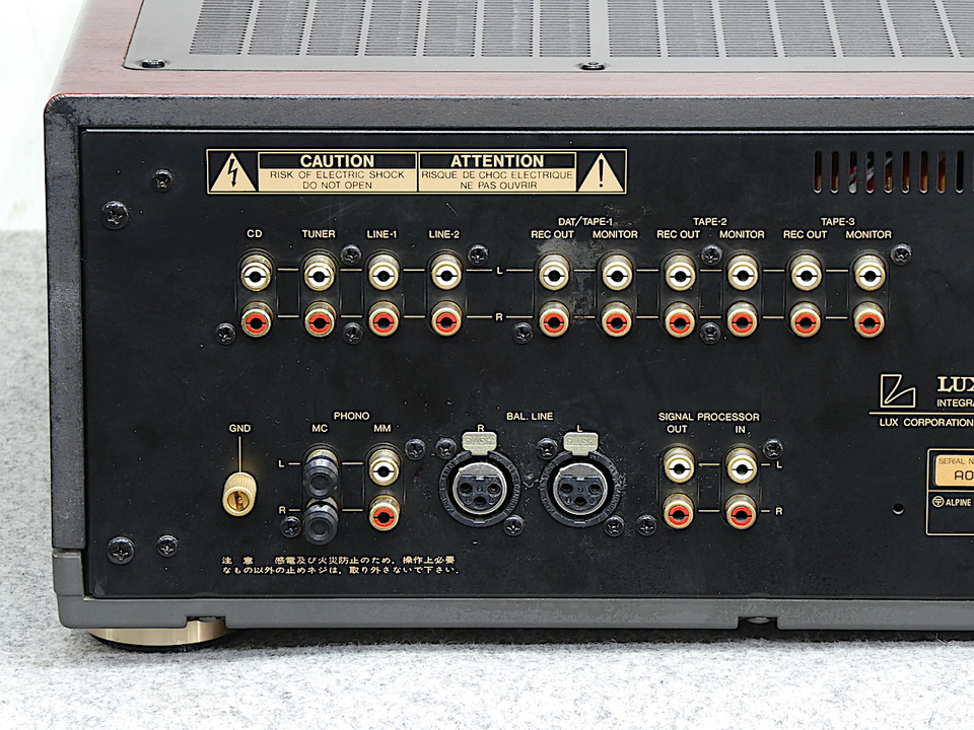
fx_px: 5627
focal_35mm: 200
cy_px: 365
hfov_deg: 9.9
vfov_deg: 7.4
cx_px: 487
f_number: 5.6
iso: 200
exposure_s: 1/3.2
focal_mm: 35.8
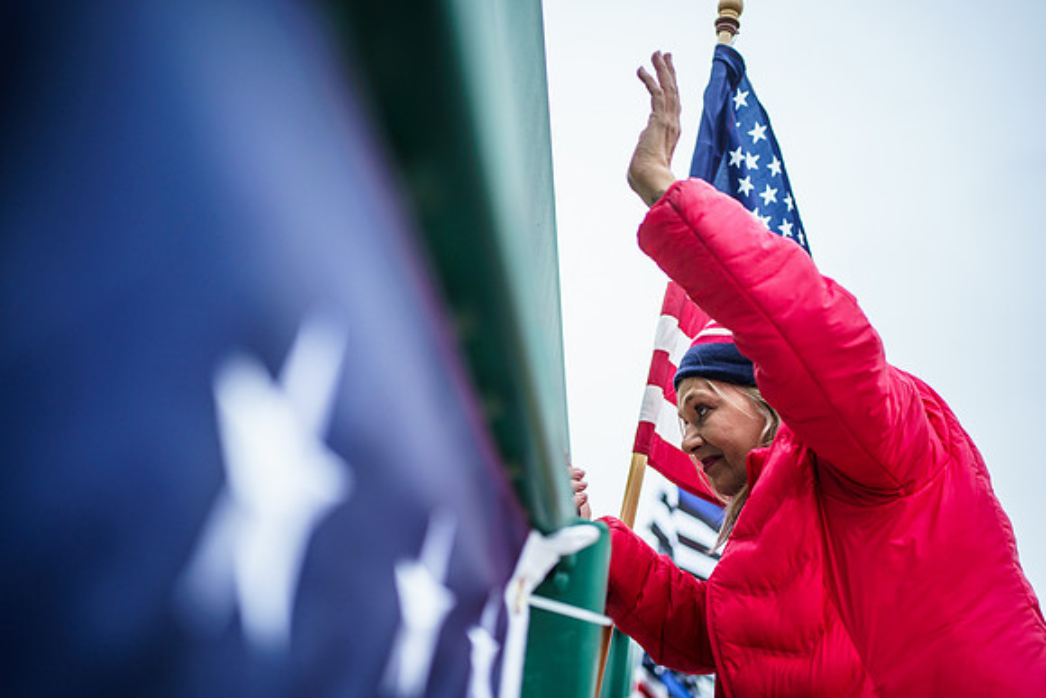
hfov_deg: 54.4
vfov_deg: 37.9
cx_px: 523
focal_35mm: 35
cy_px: 349
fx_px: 1017
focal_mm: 35
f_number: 2
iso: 400
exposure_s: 1/800
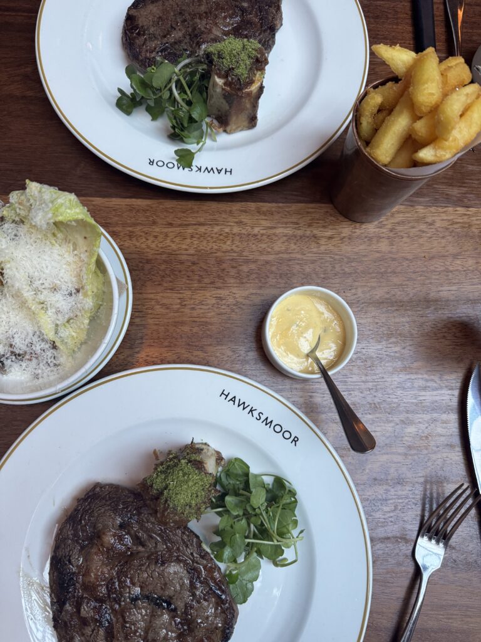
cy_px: 321
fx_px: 445
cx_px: 240
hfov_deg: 56.8
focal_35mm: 24
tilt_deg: -80.1
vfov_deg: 71.6
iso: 250
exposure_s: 1/60
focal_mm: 6.76
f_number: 1.78
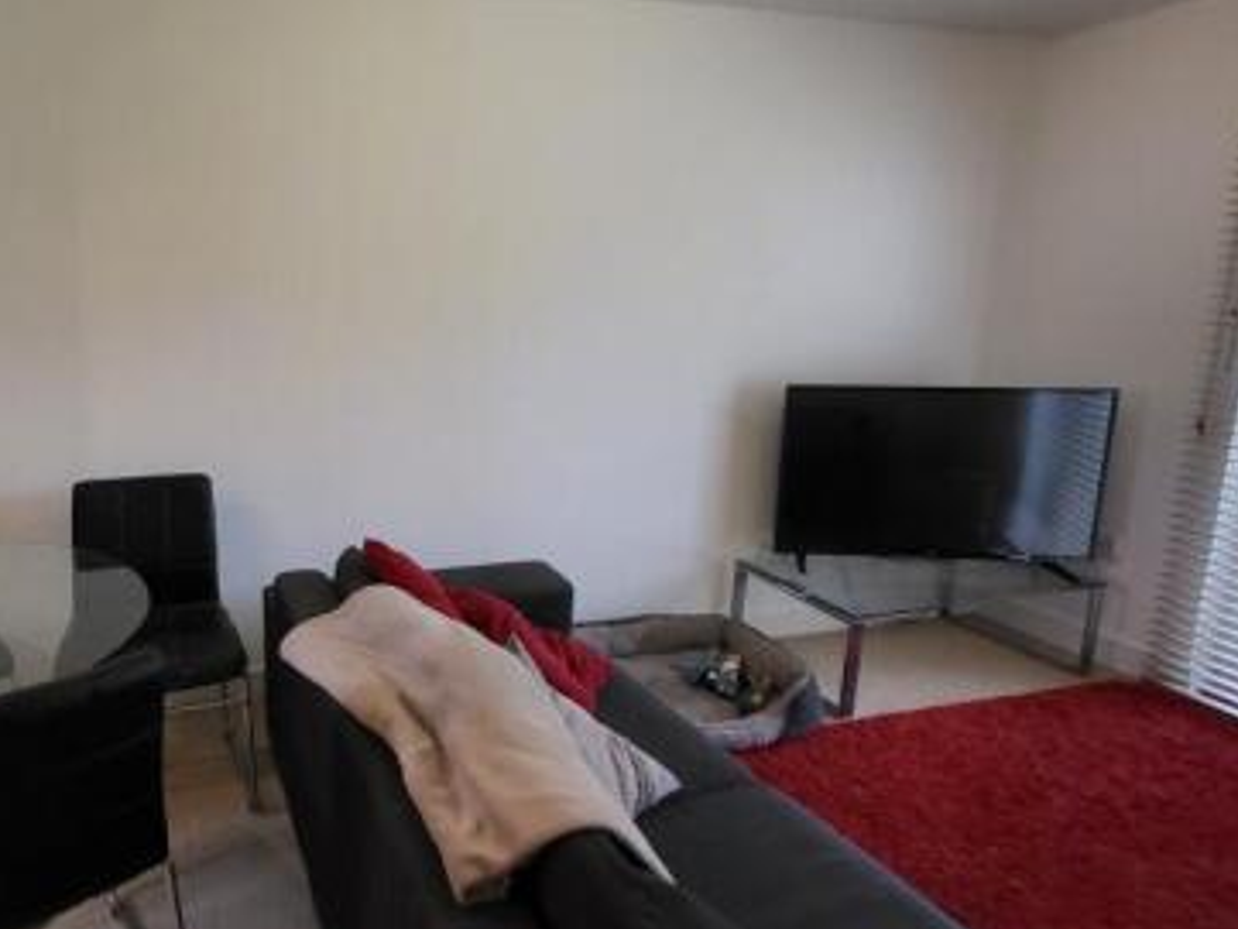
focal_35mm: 21
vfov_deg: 63.3
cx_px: 324
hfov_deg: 73.9
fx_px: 751
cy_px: 417
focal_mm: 1.74
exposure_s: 1/50
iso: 320
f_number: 2.2
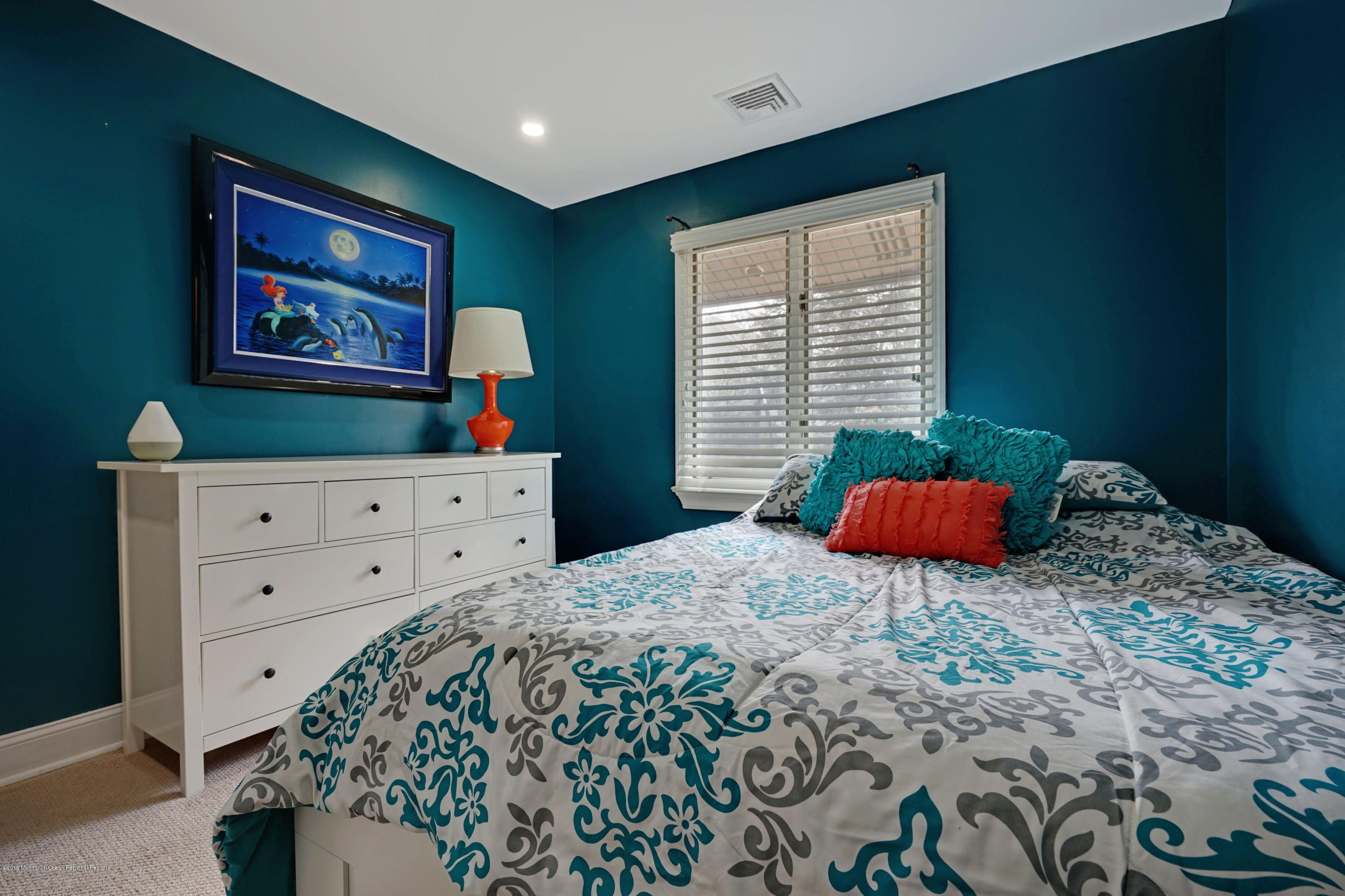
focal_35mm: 16
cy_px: 448
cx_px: 672
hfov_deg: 96.7
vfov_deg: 73.7
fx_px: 598
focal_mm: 16
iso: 100
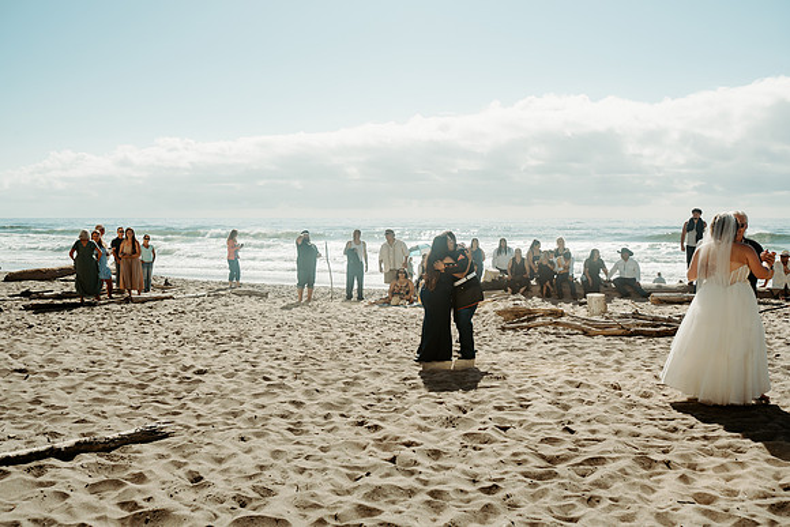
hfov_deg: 54.4
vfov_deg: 37.9
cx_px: 395
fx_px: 768
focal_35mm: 35
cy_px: 264
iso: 100
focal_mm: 35
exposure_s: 1/2500
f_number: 4
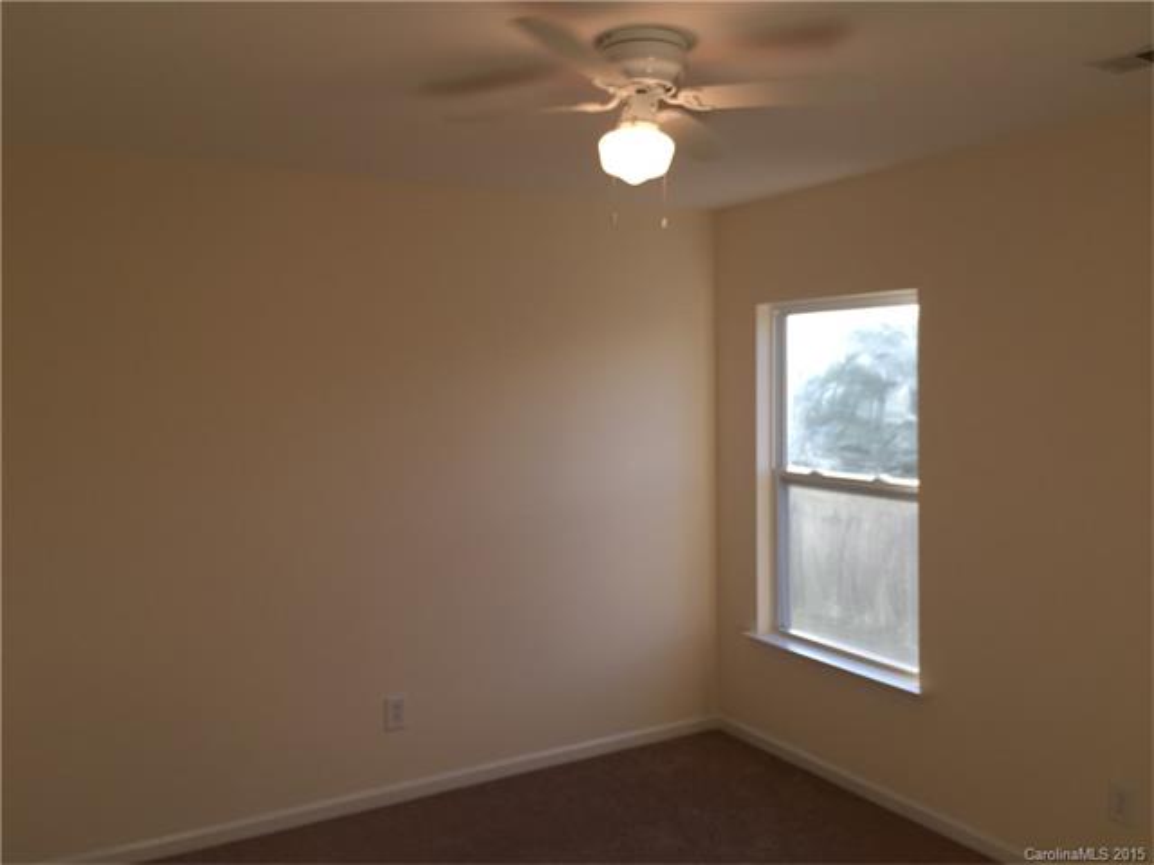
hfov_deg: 61.7
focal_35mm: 29
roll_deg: -0.8
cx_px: 577
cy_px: 432
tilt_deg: -2.8
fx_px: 967
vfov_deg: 48.2
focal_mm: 4.15
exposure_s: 1/151
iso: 32
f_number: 2.2
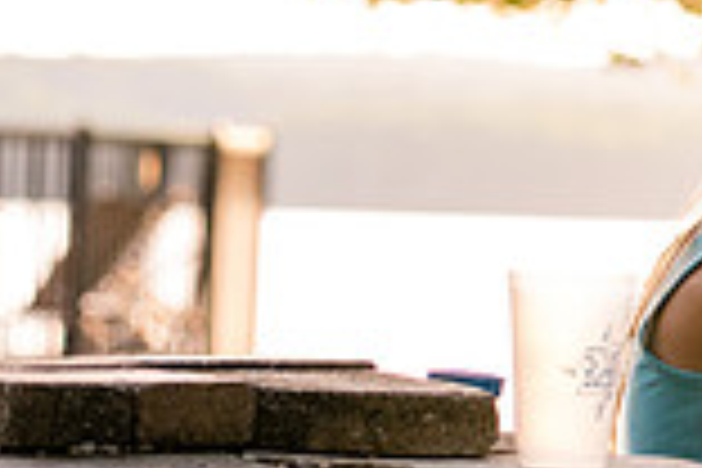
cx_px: 1048
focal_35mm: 316
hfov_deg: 6.4
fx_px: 6162
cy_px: 191
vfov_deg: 4.3
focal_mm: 85
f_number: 3.5
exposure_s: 1/640
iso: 1000
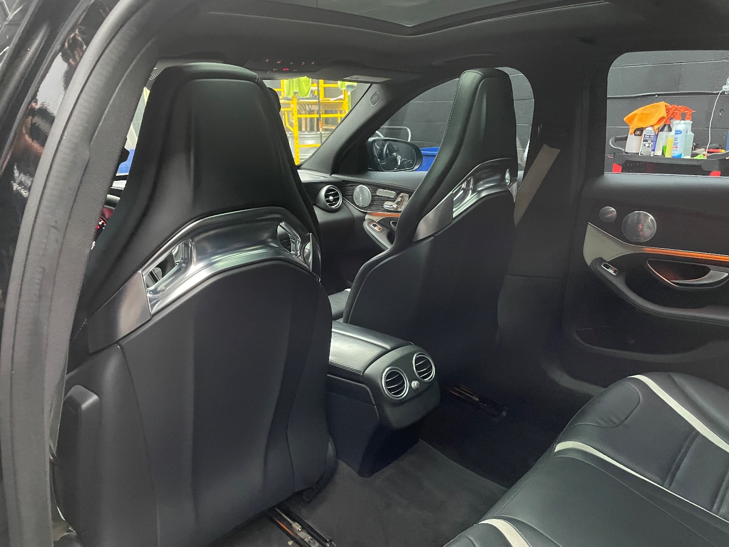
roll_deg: +2.0
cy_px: 274
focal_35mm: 26
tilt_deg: -16.4
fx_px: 548
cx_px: 364
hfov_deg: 67.3
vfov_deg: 53.1
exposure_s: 1/30
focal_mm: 4.2
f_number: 1.6
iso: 800
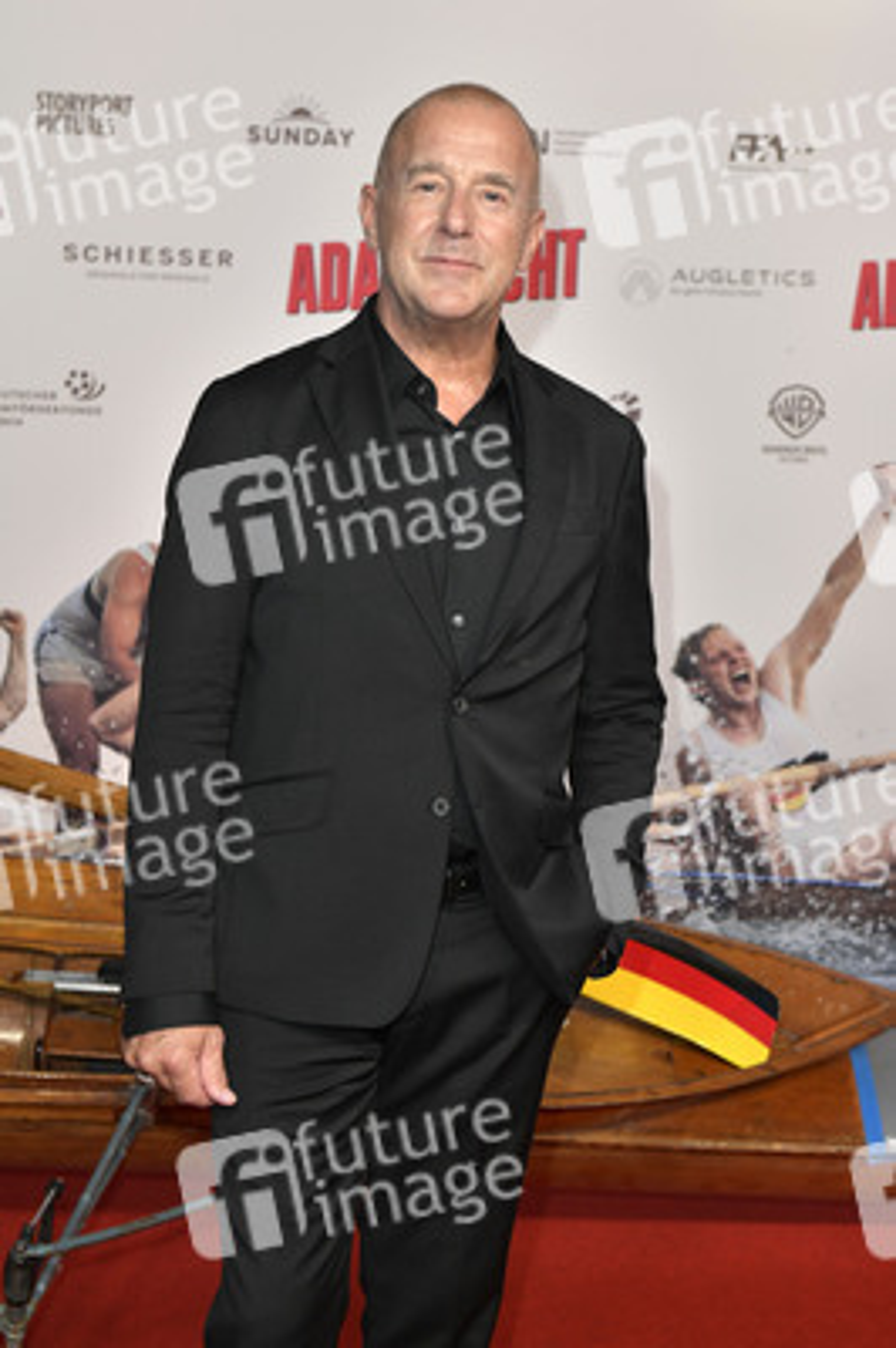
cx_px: 448
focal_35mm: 60
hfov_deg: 22.6
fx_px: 2244
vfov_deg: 33.4
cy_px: 674
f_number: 7.1
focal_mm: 60
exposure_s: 1/160
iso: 1600
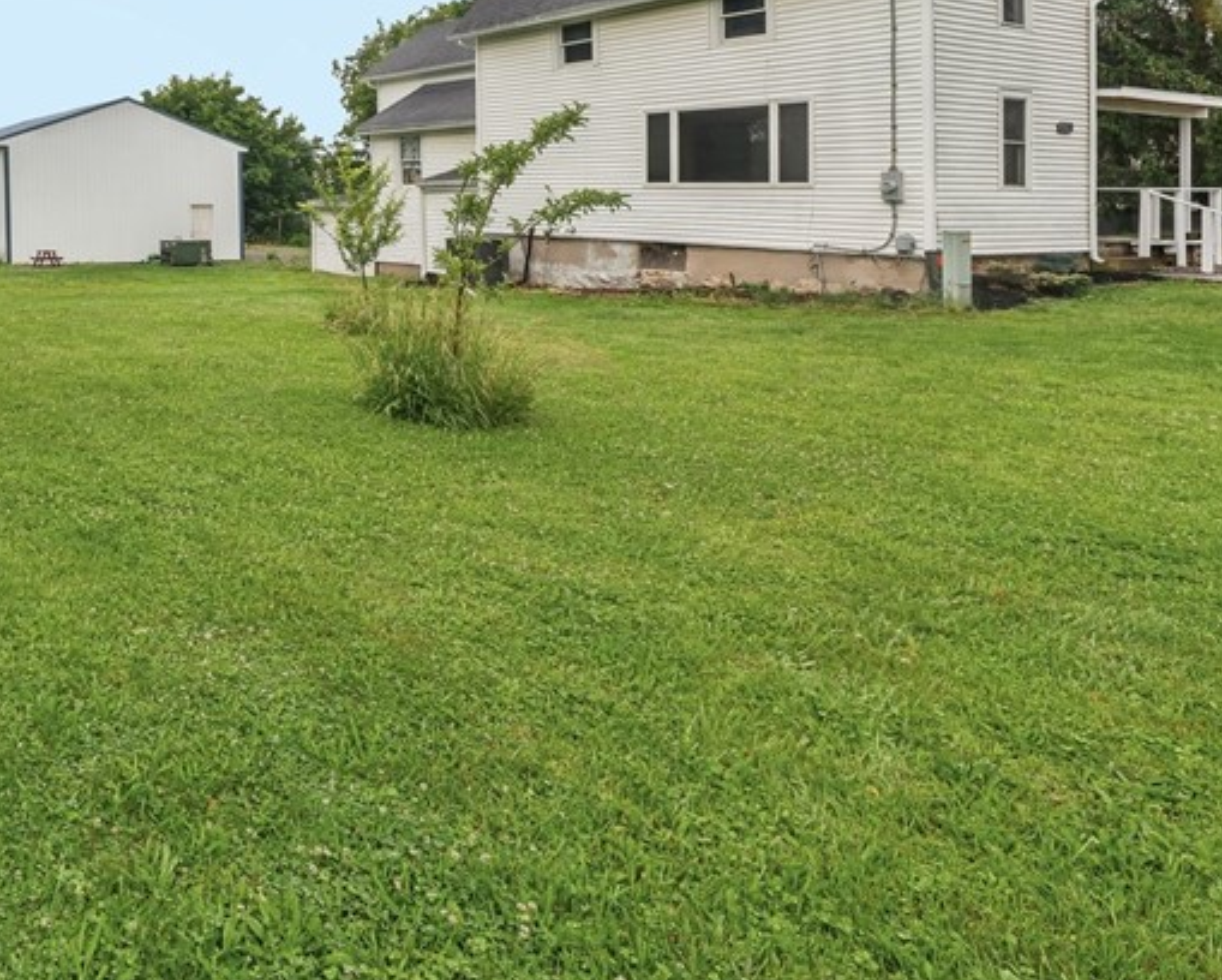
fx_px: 869
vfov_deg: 55.7
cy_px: 234
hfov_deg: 56.8
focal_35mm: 24
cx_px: 50
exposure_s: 1/40
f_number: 9
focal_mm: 12
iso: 100
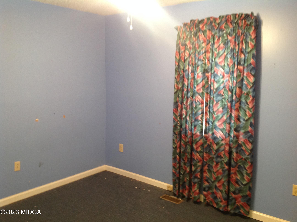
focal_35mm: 35
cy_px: 111
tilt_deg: -7.4
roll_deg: -0.5
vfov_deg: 40.6
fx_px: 300
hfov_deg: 52.7
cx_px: 148
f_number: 2.4
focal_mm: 4.28
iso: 125
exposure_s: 1/15
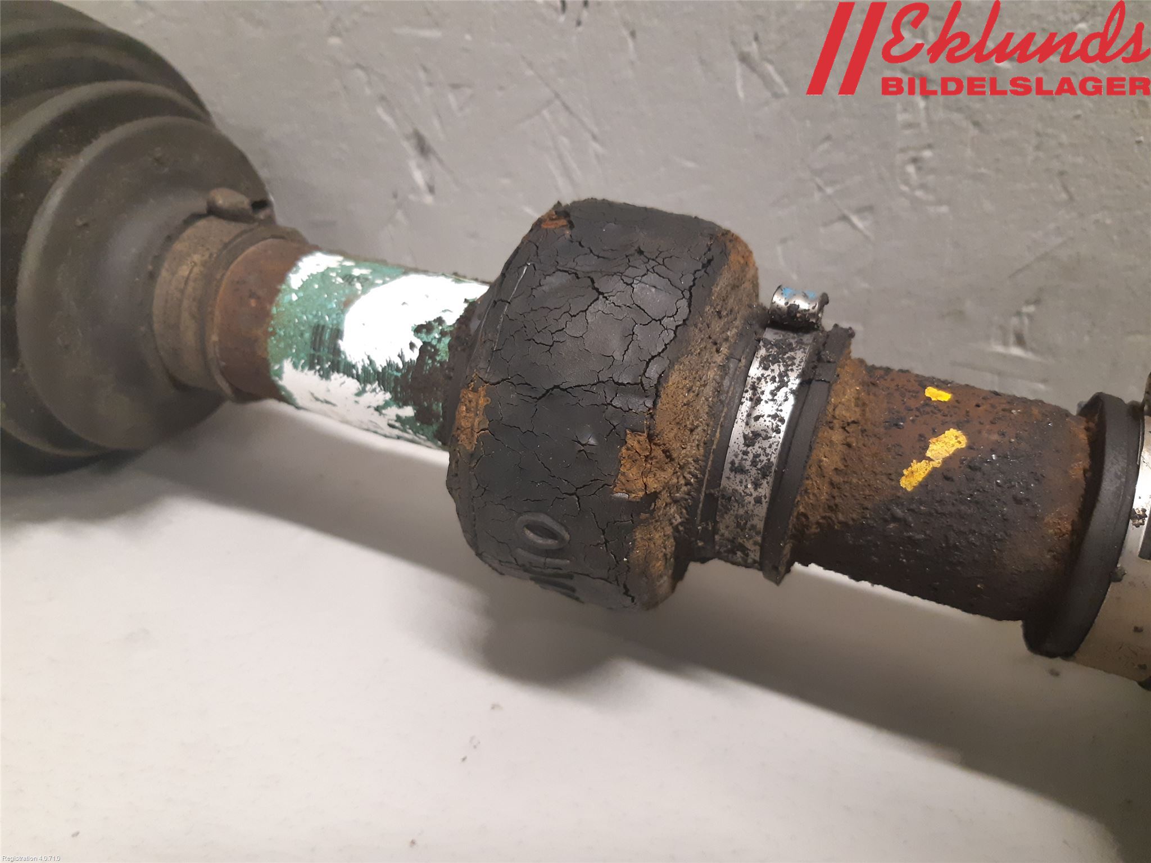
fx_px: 865
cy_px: 432
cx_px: 576
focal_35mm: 26
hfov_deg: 67.3
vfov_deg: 53.1
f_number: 1.7
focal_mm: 3.93
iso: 250
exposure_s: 1/33
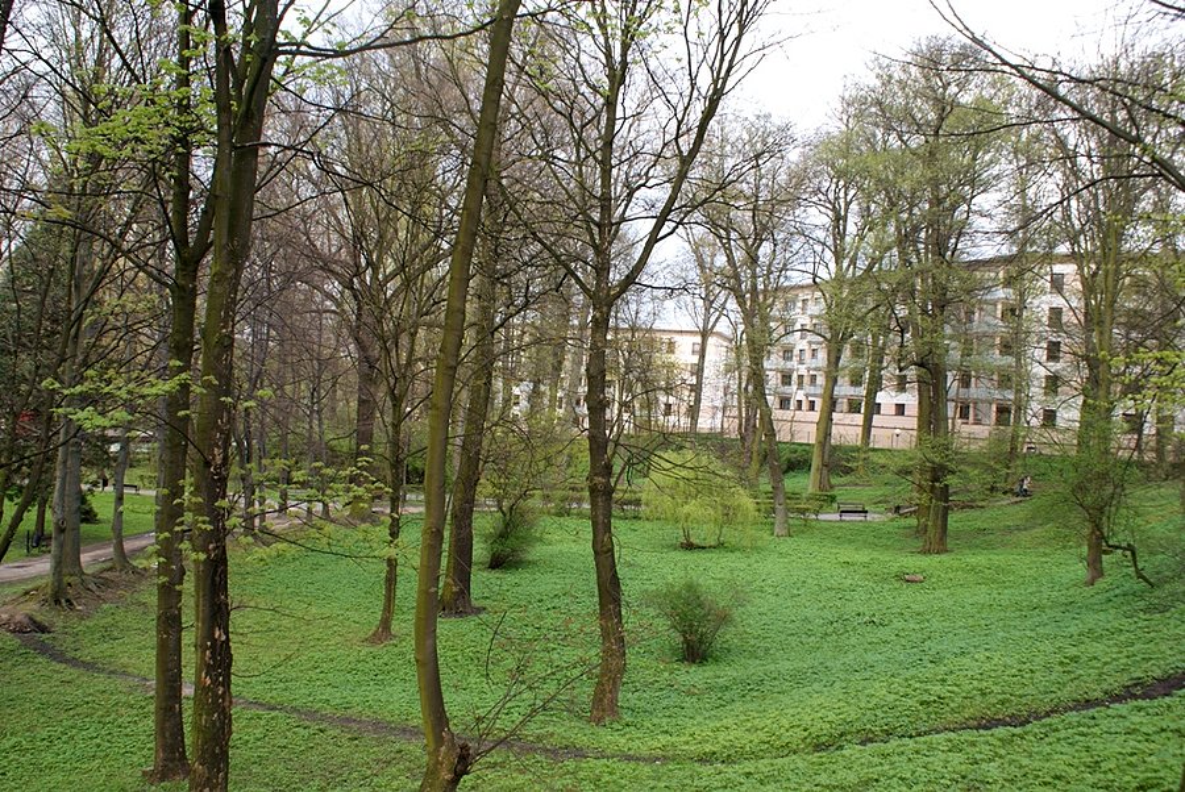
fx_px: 988
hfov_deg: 61.9
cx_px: 592
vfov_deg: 43.7
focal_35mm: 30
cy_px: 396
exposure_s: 1/80
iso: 100
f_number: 5.6
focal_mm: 20
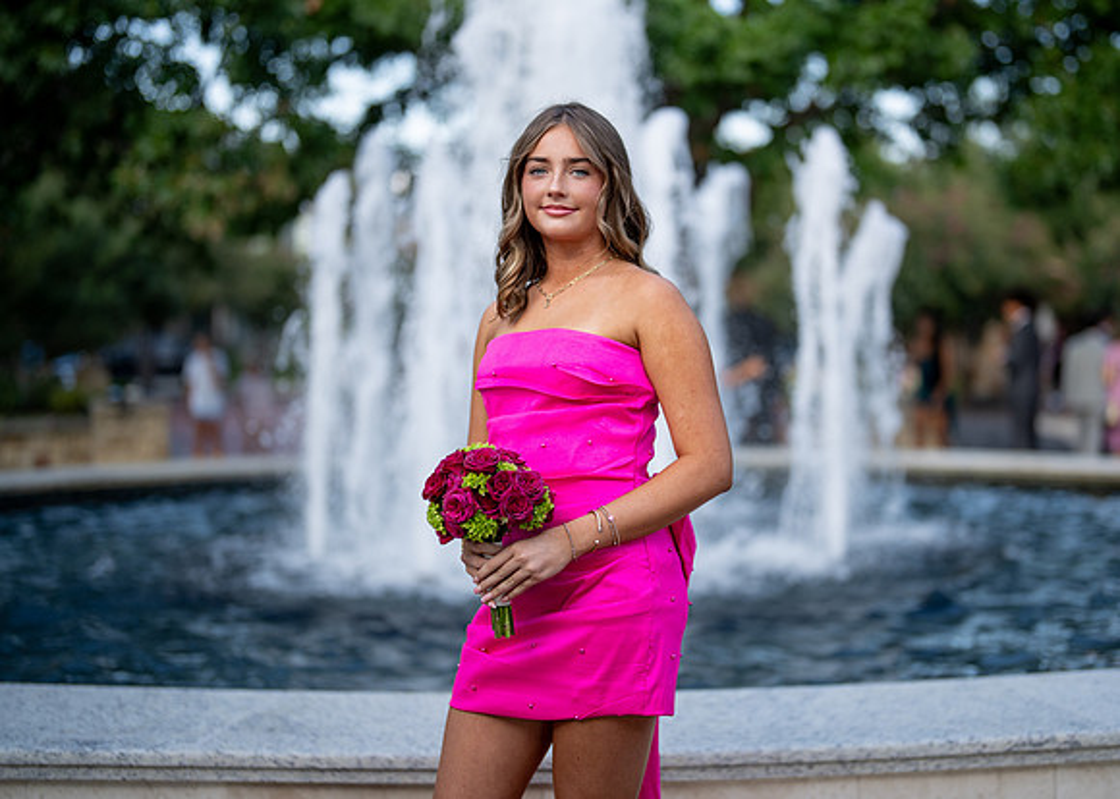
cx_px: 626
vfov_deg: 25.8
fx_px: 1743
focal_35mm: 55
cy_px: 384
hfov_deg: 35.6
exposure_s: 1/2500
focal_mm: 50
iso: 200
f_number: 1.2
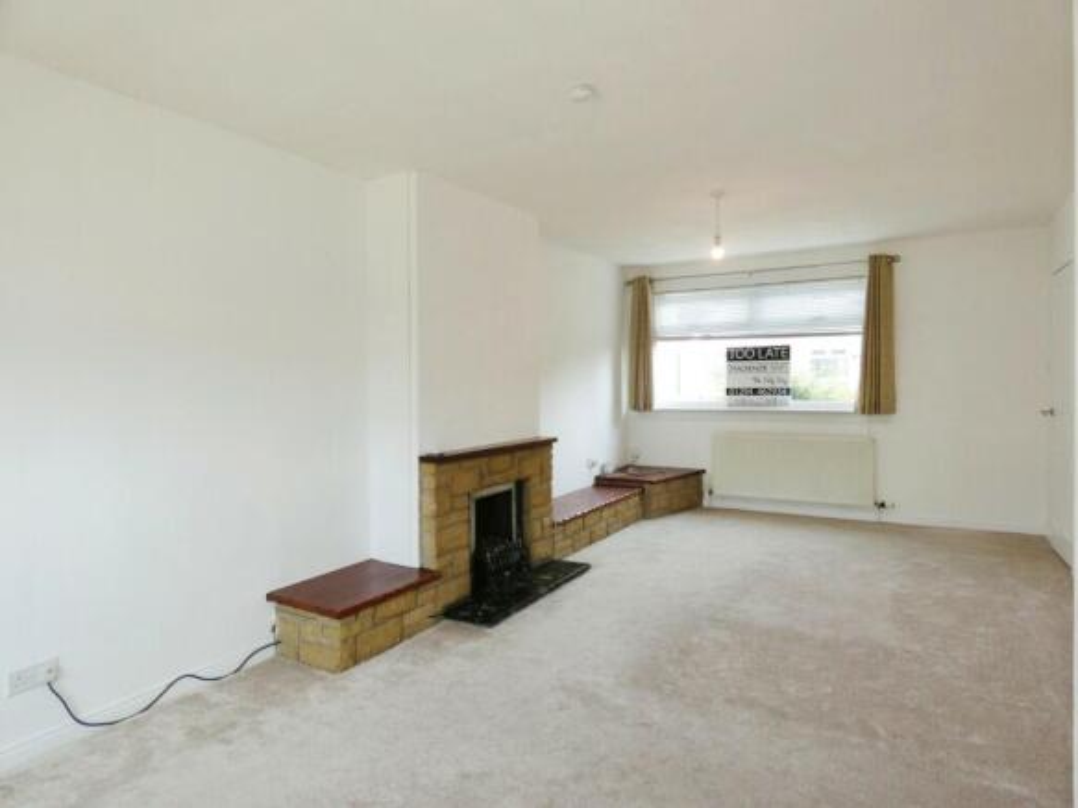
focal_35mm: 20
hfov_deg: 81.8
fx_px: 623
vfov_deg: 66.0
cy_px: 404
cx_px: 539
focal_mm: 3.6
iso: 80
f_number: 2.8
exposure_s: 1/80
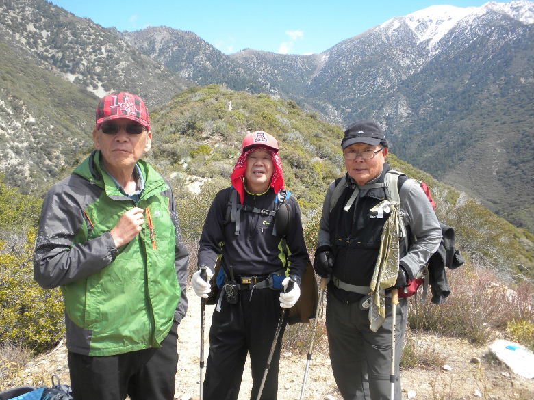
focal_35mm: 37
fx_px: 571
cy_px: 200
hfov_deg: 50.1
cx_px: 267
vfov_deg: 38.7
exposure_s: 1/453
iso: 91
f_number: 3.5
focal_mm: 6.6
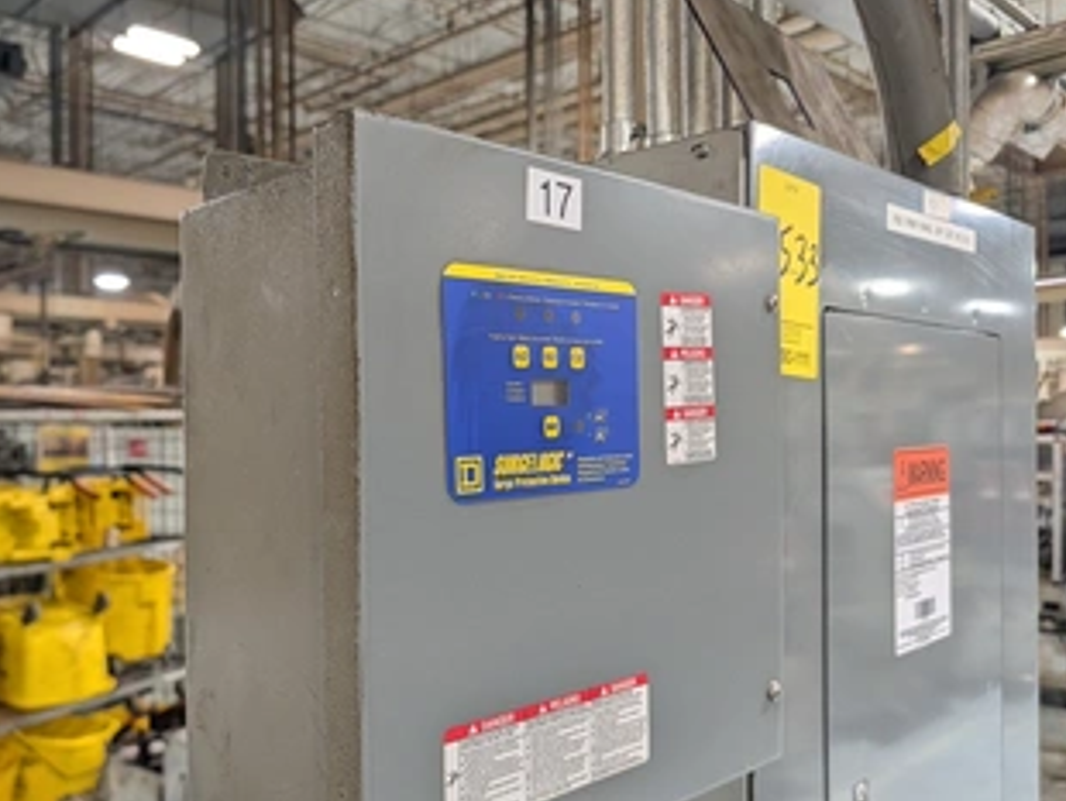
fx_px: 955
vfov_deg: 45.4
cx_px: 454
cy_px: 445
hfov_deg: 58.1
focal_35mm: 31
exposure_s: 1/342
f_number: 1.68
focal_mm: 6.9
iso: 986
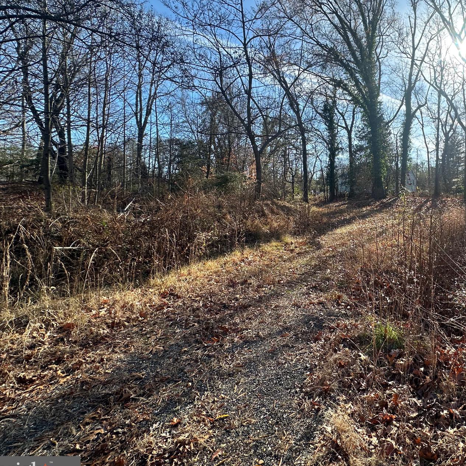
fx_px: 305
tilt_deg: -2.1
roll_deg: -2.1
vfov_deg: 74.5
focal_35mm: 20
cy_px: 204
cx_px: 365
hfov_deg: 68.5
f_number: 2.2
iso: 40
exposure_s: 1/666
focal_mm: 2.22
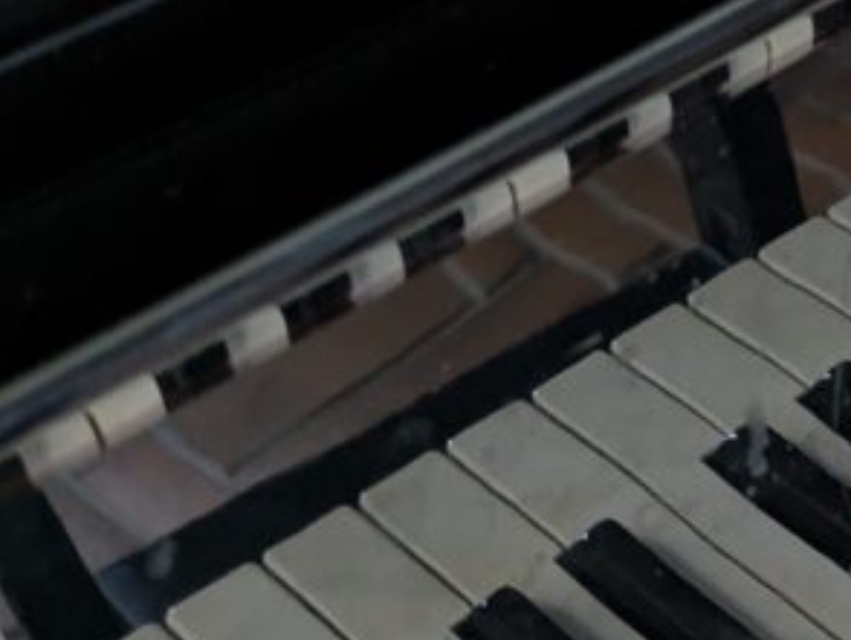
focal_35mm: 87
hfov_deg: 20.0
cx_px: 1201
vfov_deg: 17.0
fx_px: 2141
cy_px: 418
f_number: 1.89
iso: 232
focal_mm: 5.43
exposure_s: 1/40
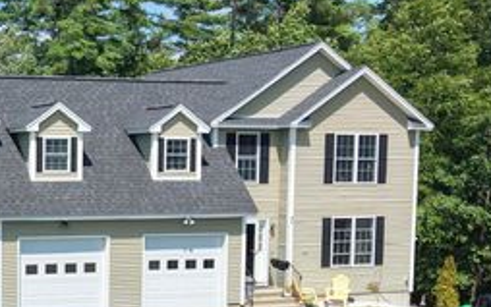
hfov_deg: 37.4
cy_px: 221
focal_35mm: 50
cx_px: 41
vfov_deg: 25.6
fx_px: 669
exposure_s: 1/4000
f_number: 1.8
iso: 270
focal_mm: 8.67
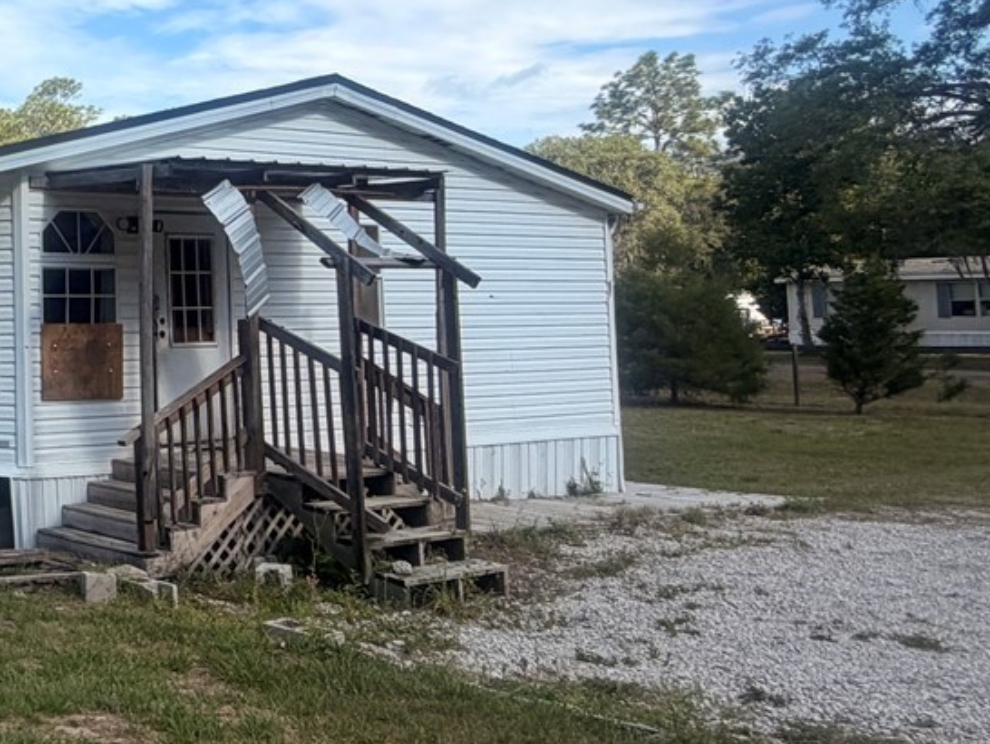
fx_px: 1173
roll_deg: +0.7
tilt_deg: +3.7
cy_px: 241
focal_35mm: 41
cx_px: -218
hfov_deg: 35.3
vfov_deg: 34.8
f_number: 2.2
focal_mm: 2.22
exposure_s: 1/770
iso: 32
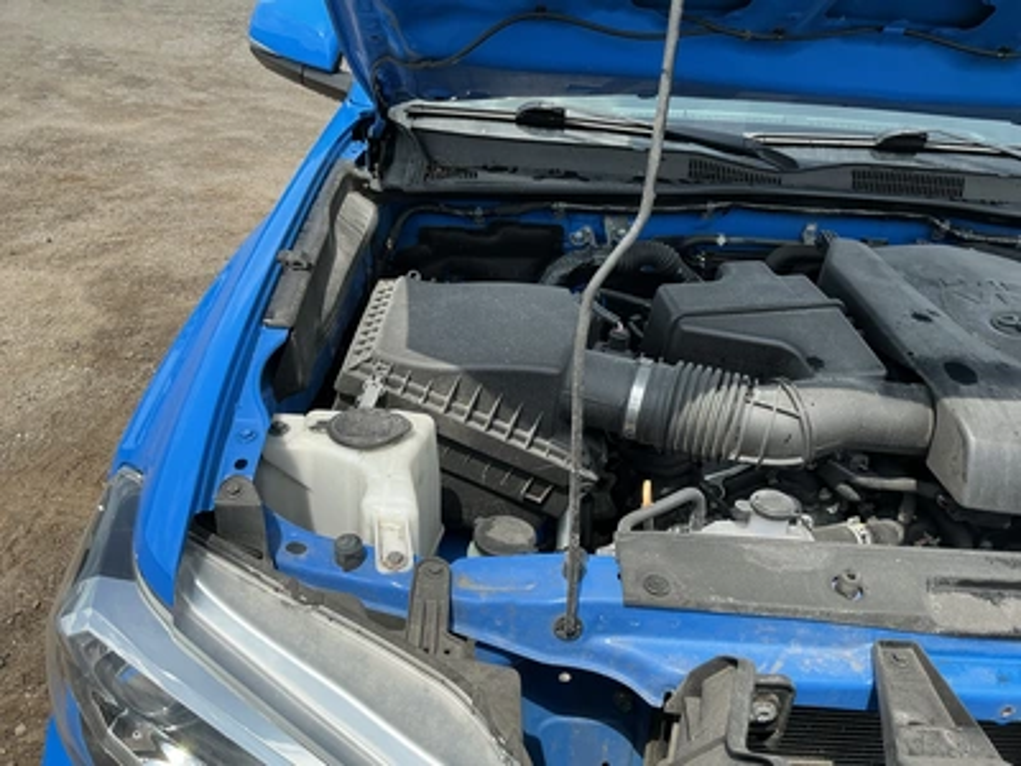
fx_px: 826
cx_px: 510
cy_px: 383
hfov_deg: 63.4
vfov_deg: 49.7
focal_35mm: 28
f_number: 1.8
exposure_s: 1/929
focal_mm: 3
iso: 25
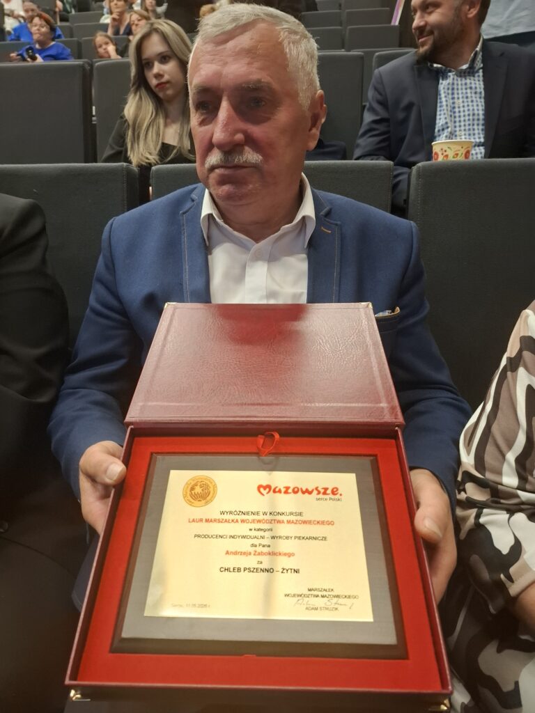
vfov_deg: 73.9
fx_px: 474
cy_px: 356
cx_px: 268
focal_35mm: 23
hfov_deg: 58.9
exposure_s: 1/24
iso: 640
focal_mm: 5.54
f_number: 1.8
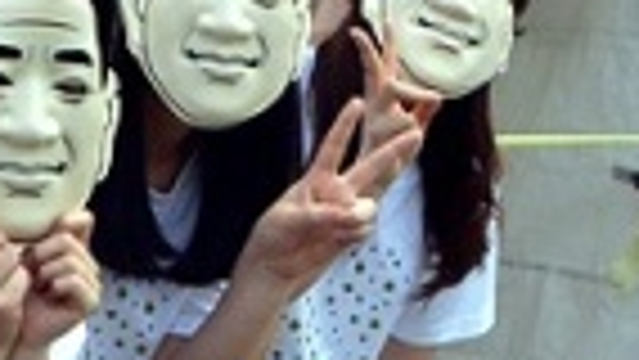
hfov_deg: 14.6
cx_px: -454
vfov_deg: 9.1
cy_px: -54
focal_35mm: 132
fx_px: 2237
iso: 800
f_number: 13
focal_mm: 24
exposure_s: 1/640
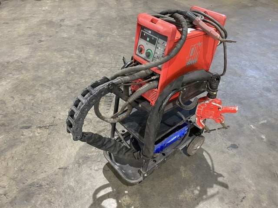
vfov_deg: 53.1
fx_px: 209
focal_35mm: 26
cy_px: 104
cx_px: 139
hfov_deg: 67.3
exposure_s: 1/50
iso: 500
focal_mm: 4.25
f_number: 1.8
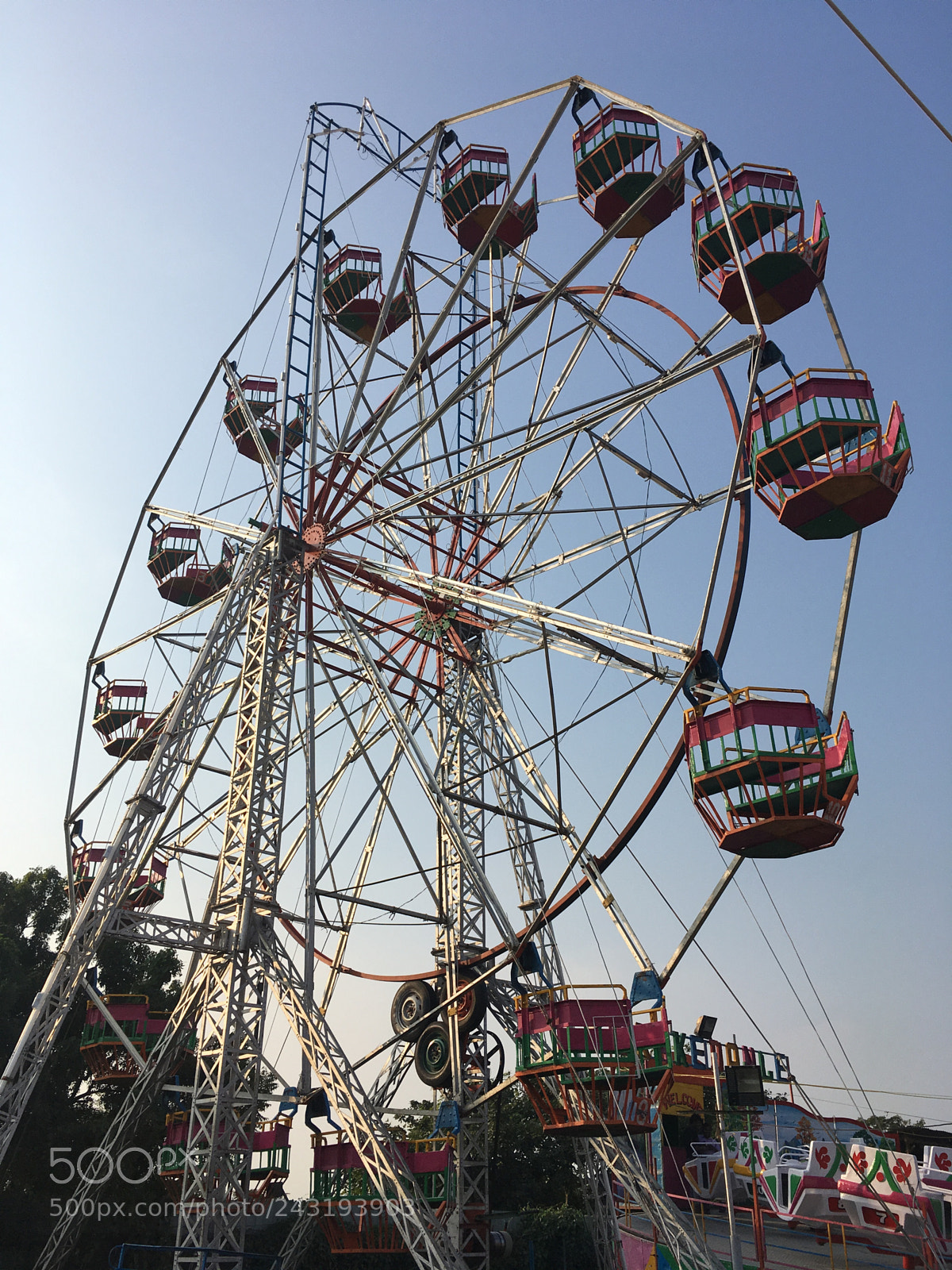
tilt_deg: +30.7
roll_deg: +2.1
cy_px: 635
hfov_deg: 48.2
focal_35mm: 29
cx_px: 476
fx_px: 1063
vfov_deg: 61.7
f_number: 2.2
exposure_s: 1/2137
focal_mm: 4.15
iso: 25
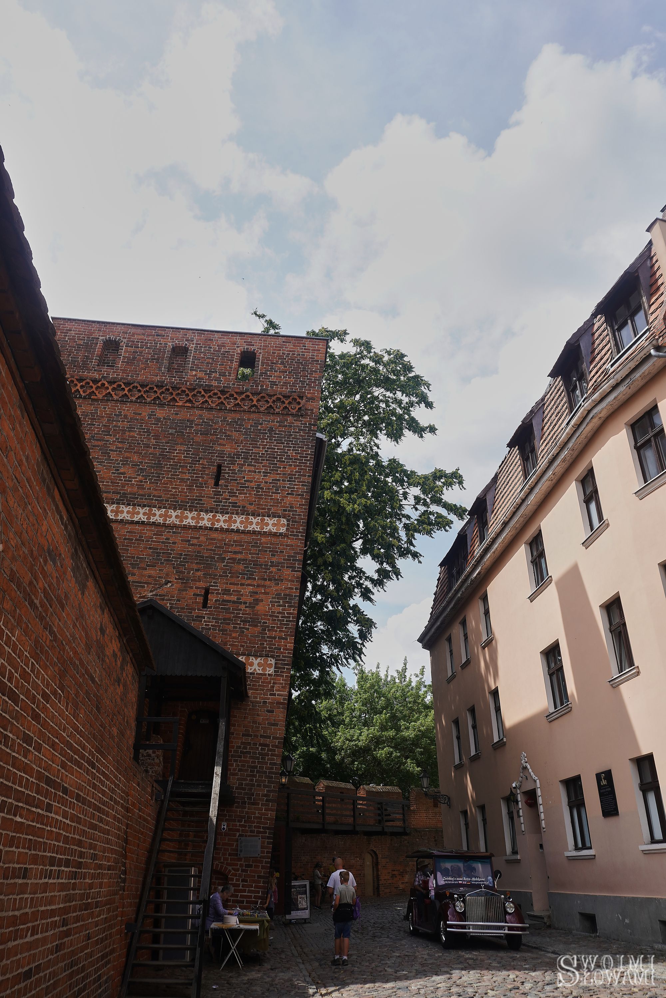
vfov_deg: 67.4
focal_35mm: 27
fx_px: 749
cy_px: 499
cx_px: 333
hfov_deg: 47.9
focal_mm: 18
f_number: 5.6
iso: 100
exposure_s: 1/320
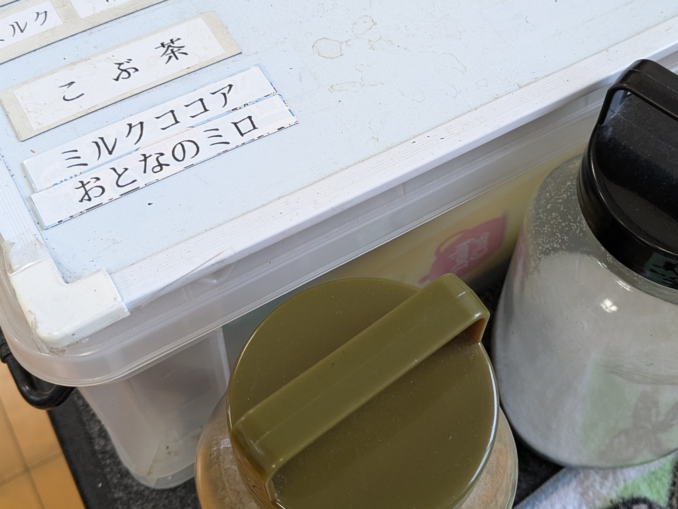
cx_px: 411
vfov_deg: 32.7
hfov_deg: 42.7
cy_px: 179
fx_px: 862
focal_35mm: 44
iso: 330
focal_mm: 5.43
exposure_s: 1/100
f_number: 1.89
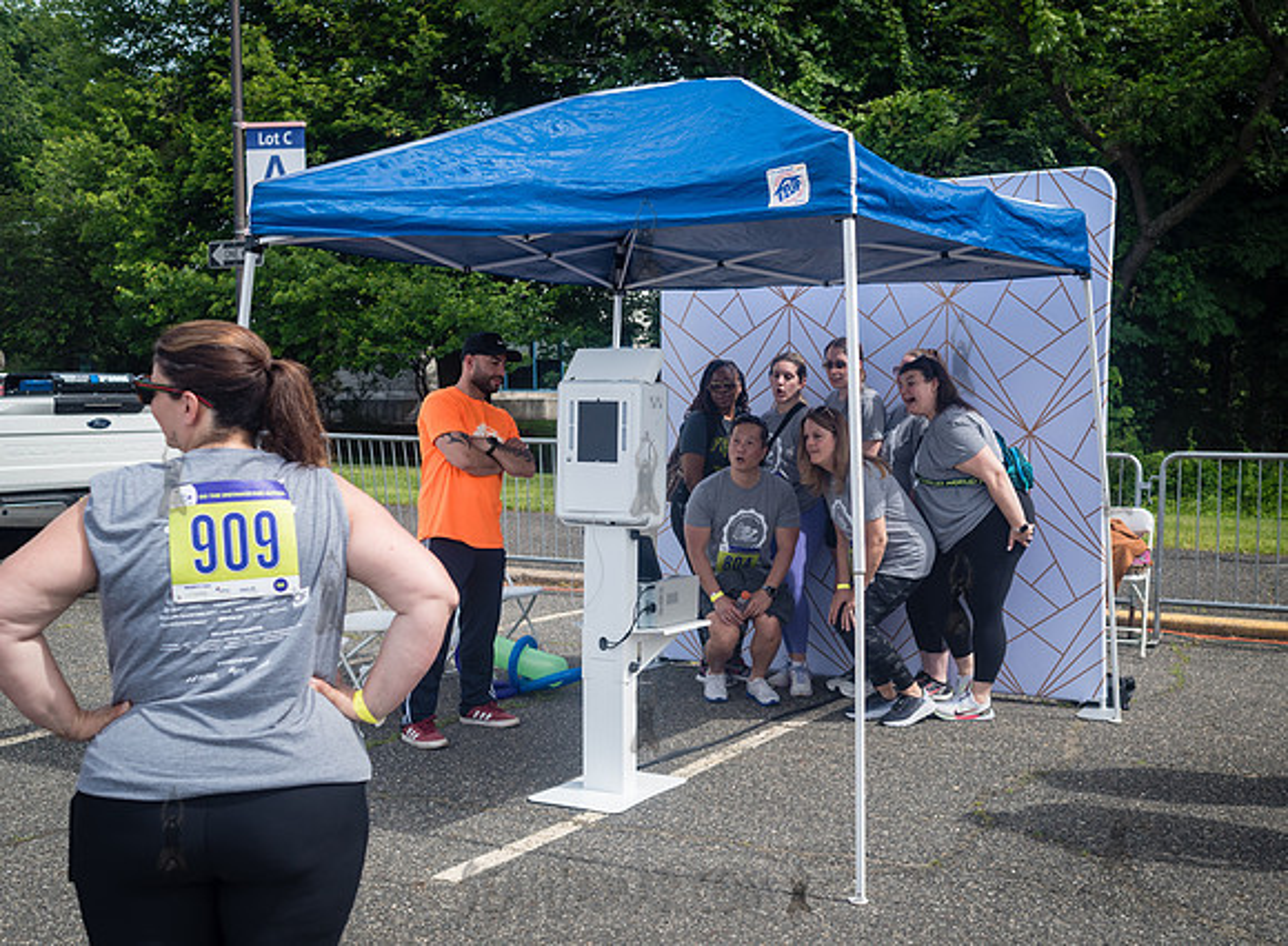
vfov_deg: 35.1
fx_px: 1493
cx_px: 749
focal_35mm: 40
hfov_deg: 46.5
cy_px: 499
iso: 200
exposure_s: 1/1000
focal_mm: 35
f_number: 4.5
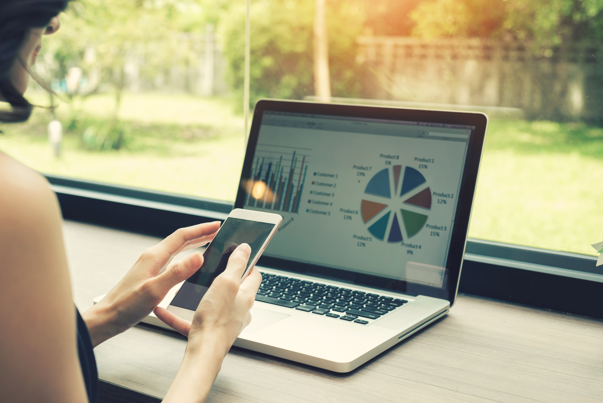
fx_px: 838
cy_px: 202
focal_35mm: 50
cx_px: 302
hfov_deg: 39.6
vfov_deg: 27.0
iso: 200
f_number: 5.6
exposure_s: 1/80
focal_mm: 50
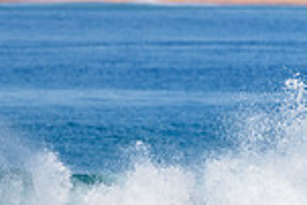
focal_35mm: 1922
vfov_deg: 0.7
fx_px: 16406
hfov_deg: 1.1
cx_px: -55
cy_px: 214
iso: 110
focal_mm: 500
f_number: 5.6
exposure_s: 1/2000
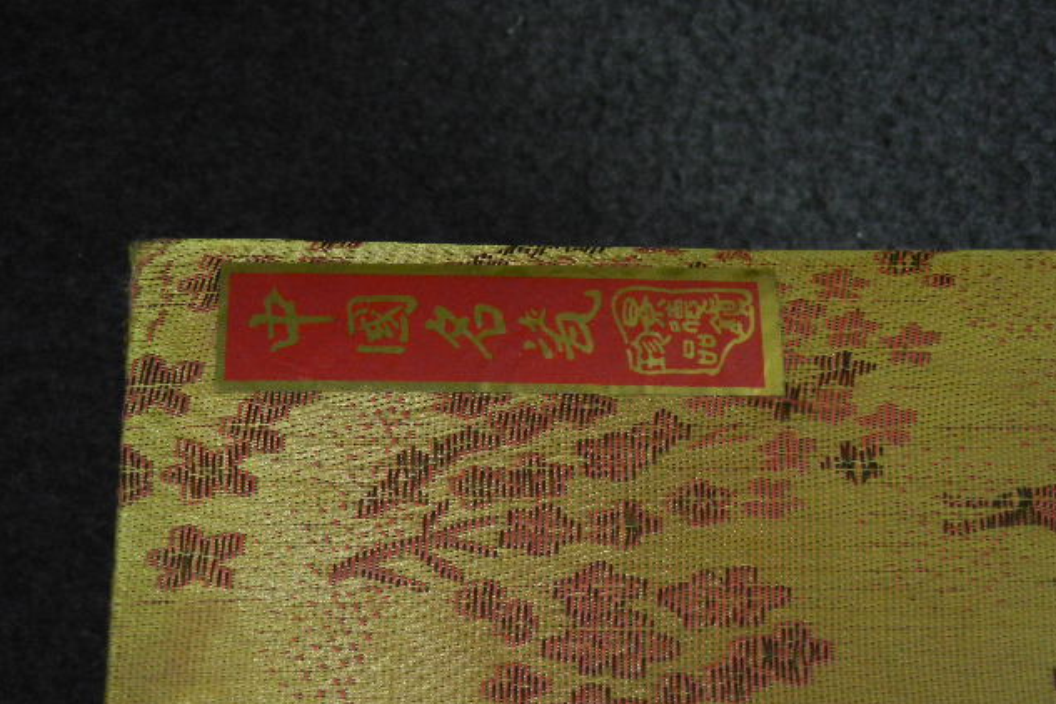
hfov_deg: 32.4
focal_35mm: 62
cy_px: 305
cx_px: 532
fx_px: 1819
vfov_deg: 21.9
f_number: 8
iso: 800
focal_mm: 10.6
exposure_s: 1/30
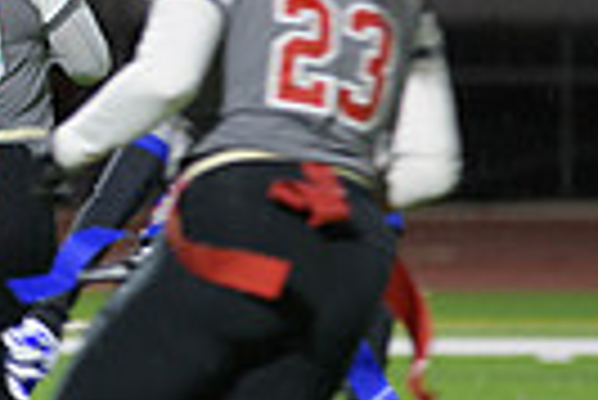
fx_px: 13070
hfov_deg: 2.6
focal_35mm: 786
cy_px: 119
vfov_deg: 1.8
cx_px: -157
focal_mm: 180
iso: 1250
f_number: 2.8
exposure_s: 1/200
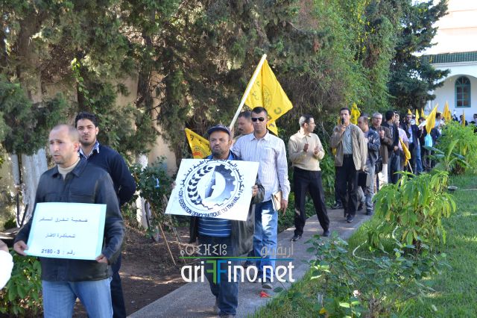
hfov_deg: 46.4
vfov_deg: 31.9
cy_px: 159
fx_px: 556
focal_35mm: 42
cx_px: 238
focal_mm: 28
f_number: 5.6
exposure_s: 1/125
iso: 360
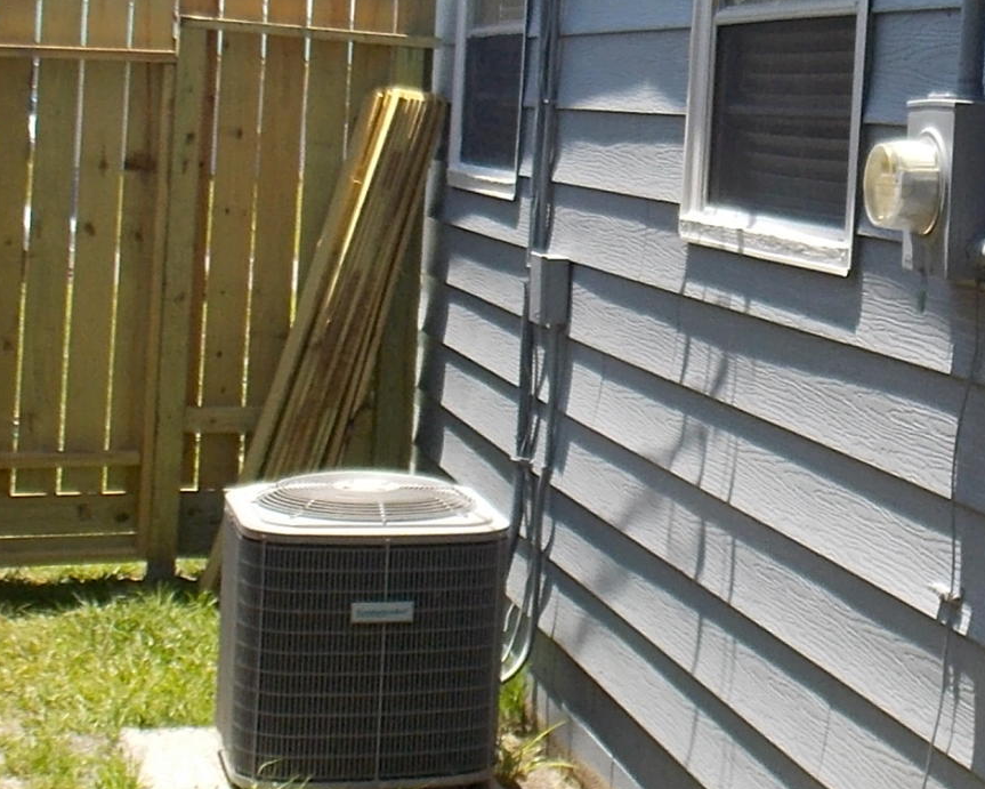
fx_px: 2275
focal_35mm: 78
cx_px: 769
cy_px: 203
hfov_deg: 24.1
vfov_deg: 19.5
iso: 80
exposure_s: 1/400
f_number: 3.1
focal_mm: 4
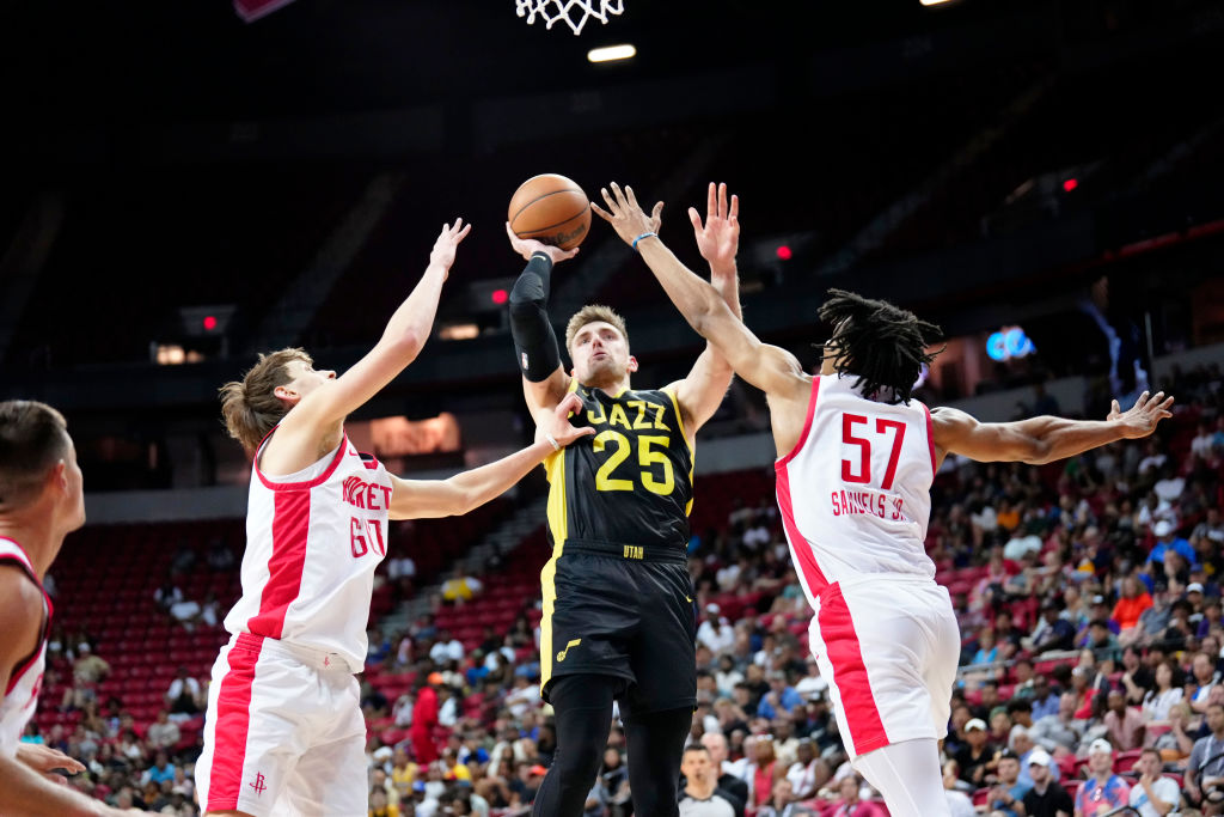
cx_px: 612
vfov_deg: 18.9
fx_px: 2448
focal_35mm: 72
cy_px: 408
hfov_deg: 28.1
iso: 6400
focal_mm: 72
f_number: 2.8
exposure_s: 1/1000
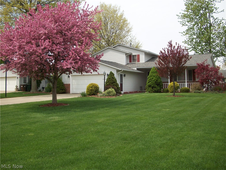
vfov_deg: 40.7
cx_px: 113
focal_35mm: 35
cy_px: 85
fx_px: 229
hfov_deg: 52.6
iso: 80
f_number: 8.8
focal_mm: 6.3
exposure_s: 1/160
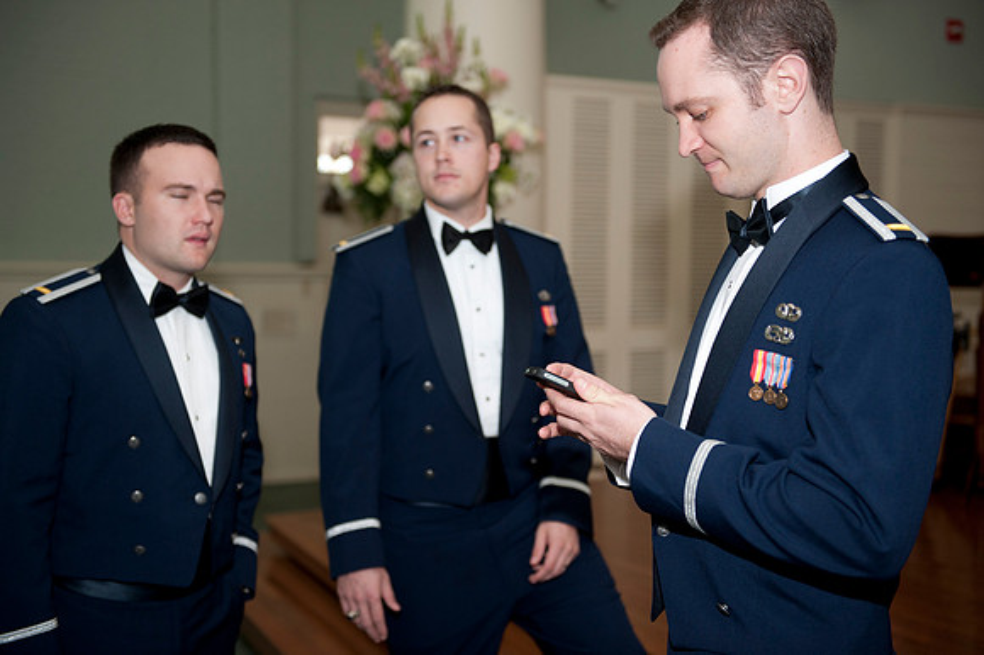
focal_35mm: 50
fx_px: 1366
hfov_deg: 39.6
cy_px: 328
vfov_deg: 27.0
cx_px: 492
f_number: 2.8
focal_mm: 50
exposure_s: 1/500
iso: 800
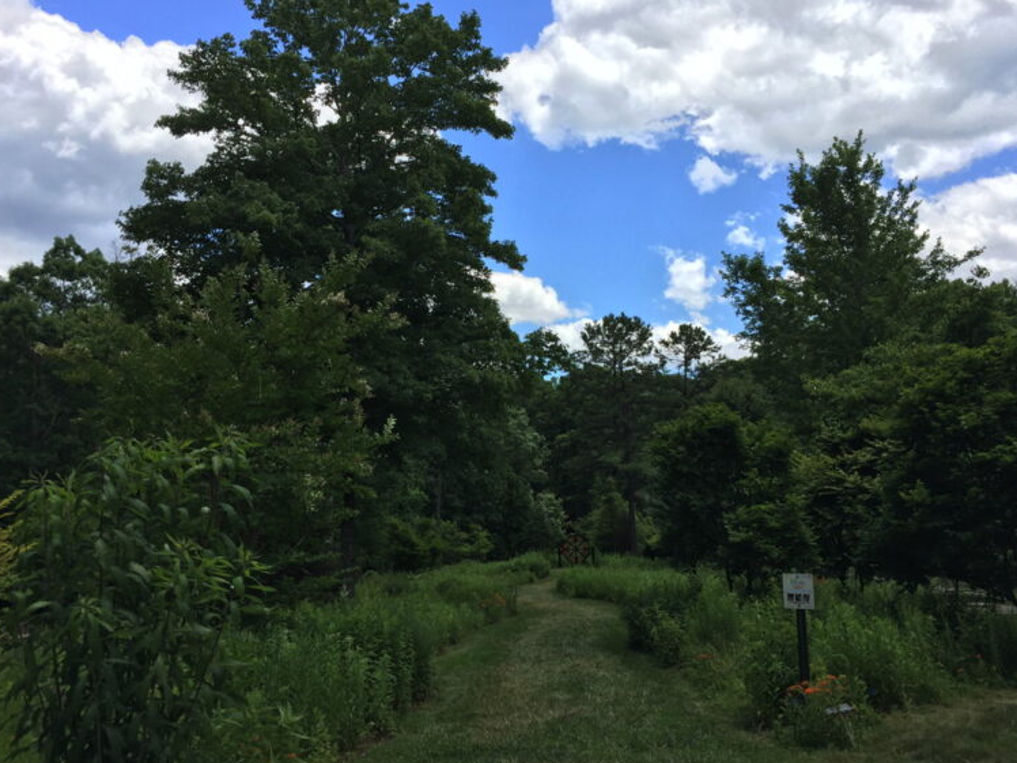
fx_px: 911
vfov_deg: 45.4
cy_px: 375
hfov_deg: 58.4
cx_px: 506
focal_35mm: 31
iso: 32
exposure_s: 1/1582
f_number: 2.2
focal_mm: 4.15
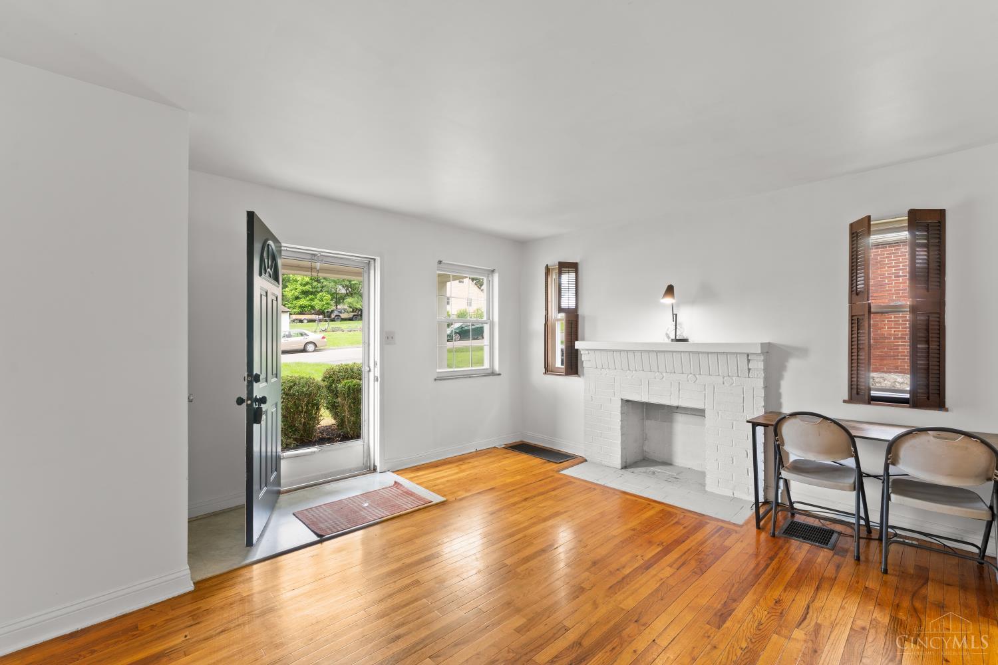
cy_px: 332
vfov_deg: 76.6
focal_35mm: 15
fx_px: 421
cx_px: 499
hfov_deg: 99.6
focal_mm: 15.2
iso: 500
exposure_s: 1/2.5
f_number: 8
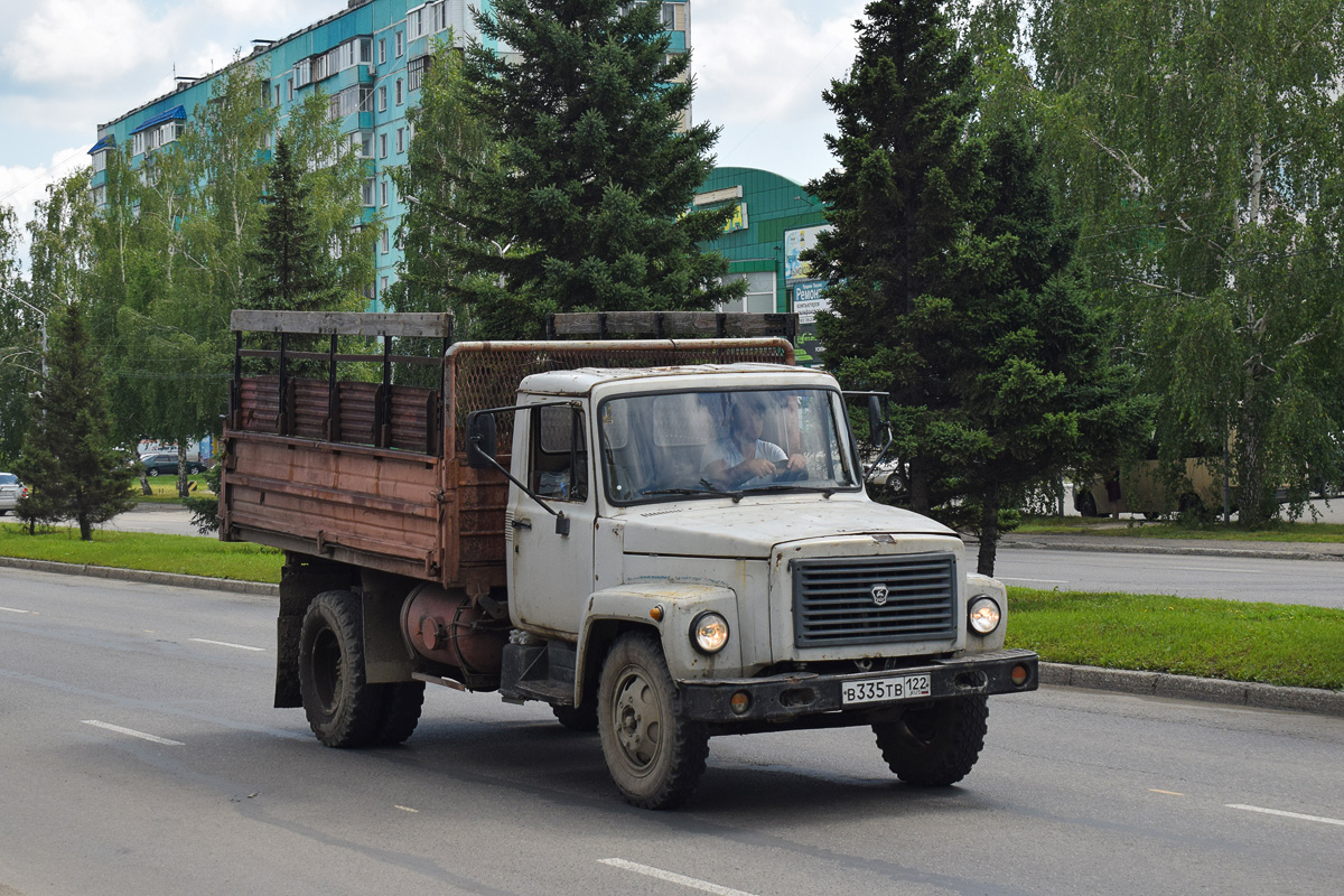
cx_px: 672
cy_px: 448
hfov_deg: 33.4
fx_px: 2240
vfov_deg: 22.6
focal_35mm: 60
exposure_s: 1/1250
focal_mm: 40
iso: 400
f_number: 6.3
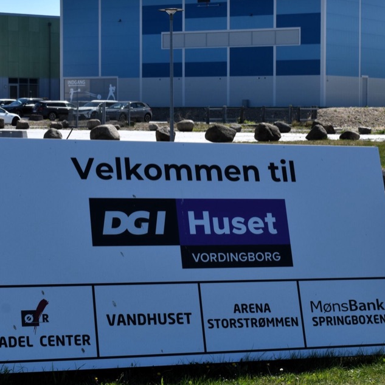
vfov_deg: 17.2
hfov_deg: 17.2
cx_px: 246
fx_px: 1271
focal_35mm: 101
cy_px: 159
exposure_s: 1/400
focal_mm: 38
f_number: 10
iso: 200
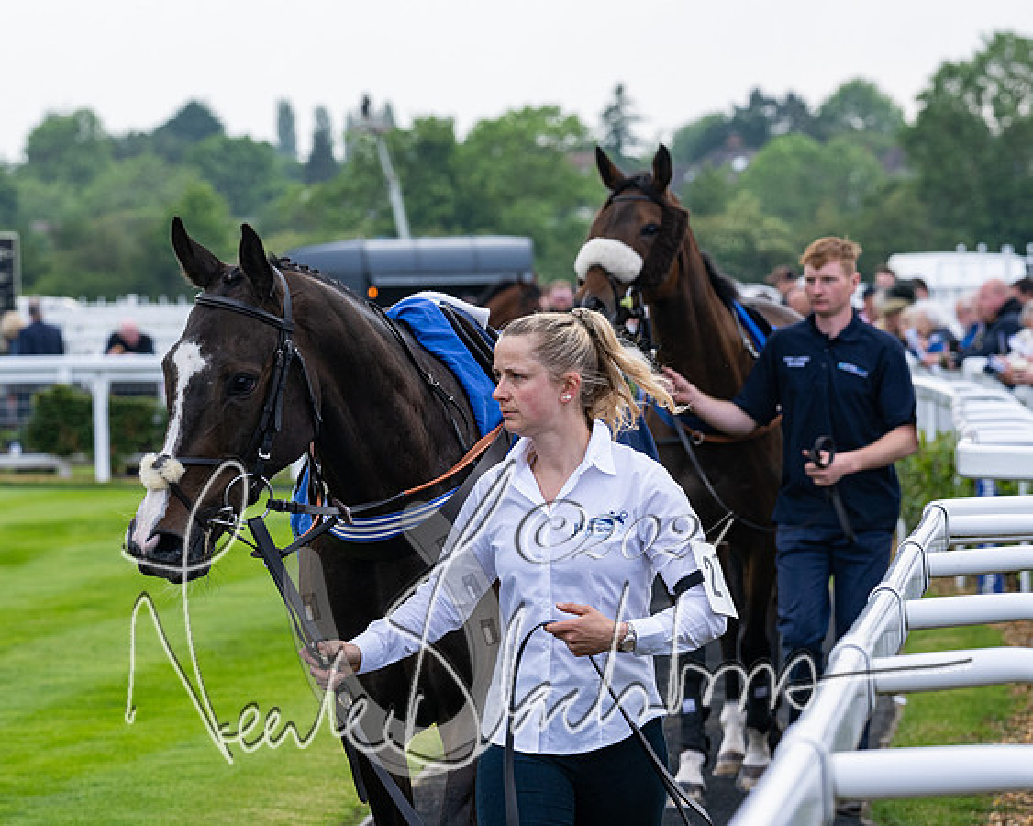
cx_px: 504
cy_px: 413
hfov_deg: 8.5
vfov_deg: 6.8
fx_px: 6956
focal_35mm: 228
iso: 400
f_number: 5.6
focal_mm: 135
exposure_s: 1/500
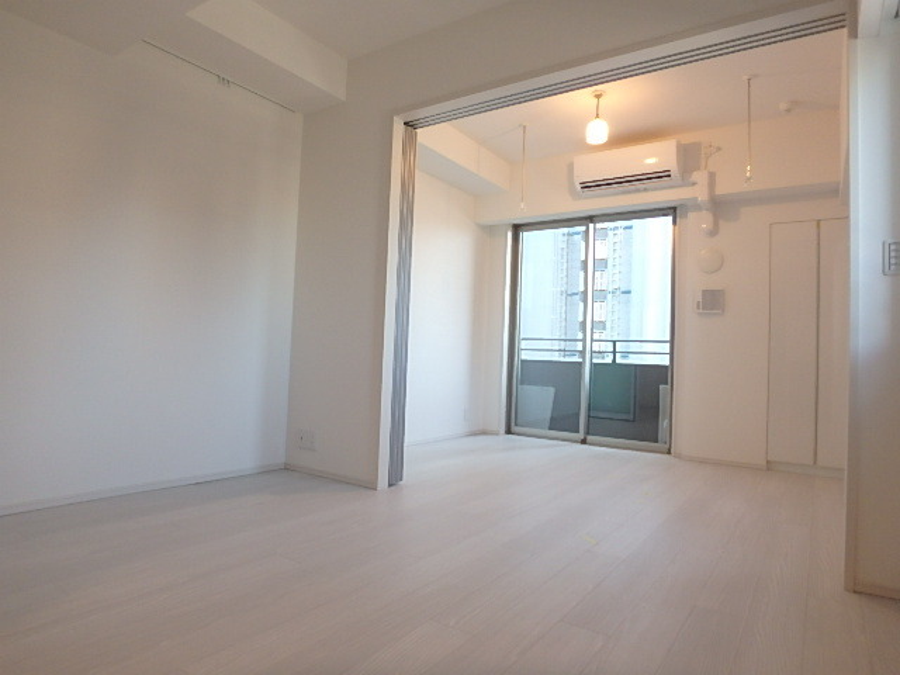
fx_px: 546
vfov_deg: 63.4
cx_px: 450
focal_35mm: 21
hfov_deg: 79.0
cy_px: 338
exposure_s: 1/30
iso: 250
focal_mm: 3.7
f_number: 3.5
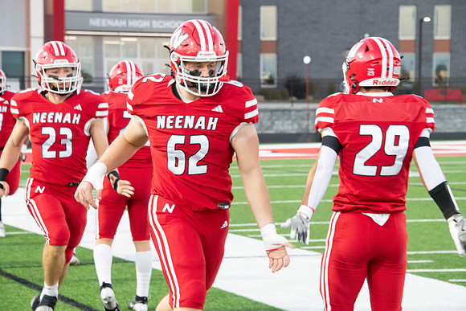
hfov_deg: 12.1
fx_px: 2201
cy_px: 156
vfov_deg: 8.1
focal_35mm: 170
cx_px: 233
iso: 8000
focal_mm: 170
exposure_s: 1/160
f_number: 9
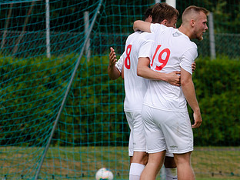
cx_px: 168
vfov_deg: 2.5
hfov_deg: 3.3
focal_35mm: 606
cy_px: 83
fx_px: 4202
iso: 100
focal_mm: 220
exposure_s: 1/800
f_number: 5.3
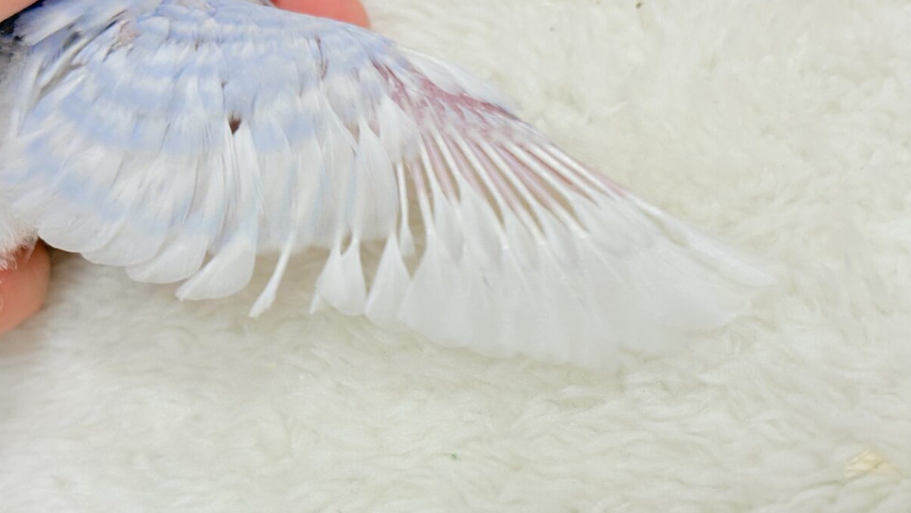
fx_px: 1377
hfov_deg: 36.6
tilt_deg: -62.7
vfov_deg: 21.0
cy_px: 312
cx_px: 454
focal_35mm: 57
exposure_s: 1/100
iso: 64
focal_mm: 5.96
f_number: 1.6
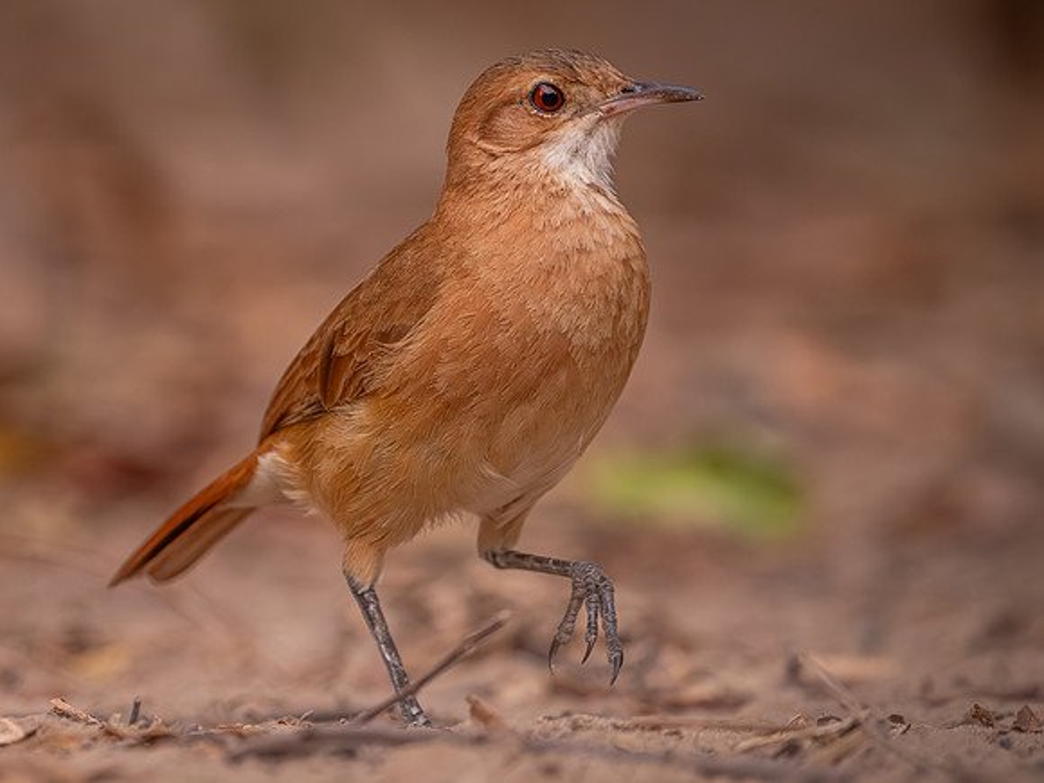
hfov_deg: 2.5
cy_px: 335
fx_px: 24082
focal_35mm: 799
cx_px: -37
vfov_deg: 1.9
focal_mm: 400
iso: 1100
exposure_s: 1/500
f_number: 4.5
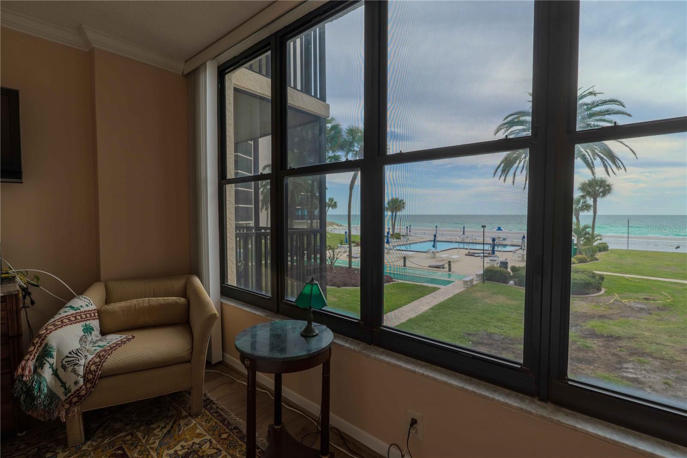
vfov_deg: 72.0
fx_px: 315
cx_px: 344
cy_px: 229
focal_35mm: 16
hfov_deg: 95.0
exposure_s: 1/800
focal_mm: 11
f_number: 5.6
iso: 200
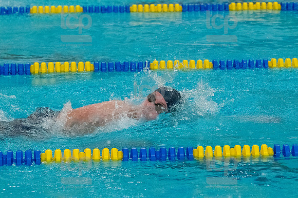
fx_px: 1861
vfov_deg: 6.1
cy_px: 99
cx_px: 149
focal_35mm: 225
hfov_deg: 9.2
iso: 10000
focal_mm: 150
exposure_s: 1/1250
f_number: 5
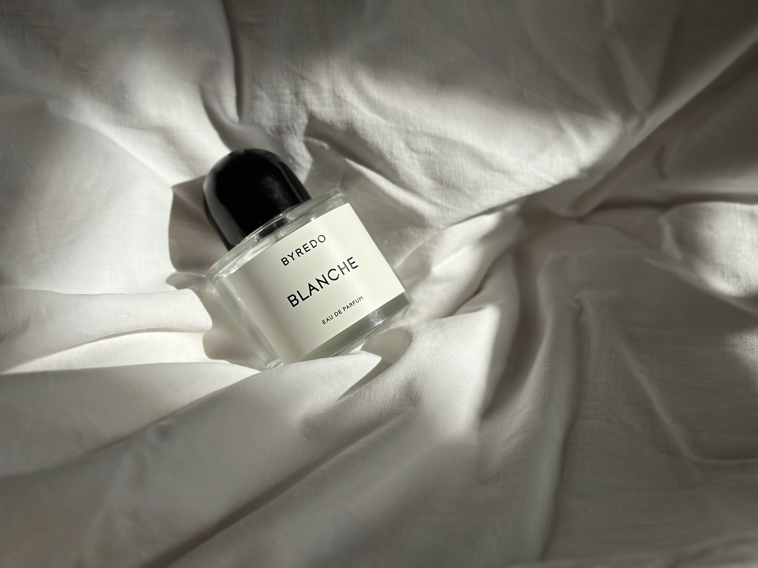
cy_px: 284
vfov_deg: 30.3
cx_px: 379
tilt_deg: -48.4
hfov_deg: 39.7
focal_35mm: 48
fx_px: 1051
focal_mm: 6.86
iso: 80
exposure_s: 1/4016
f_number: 1.78
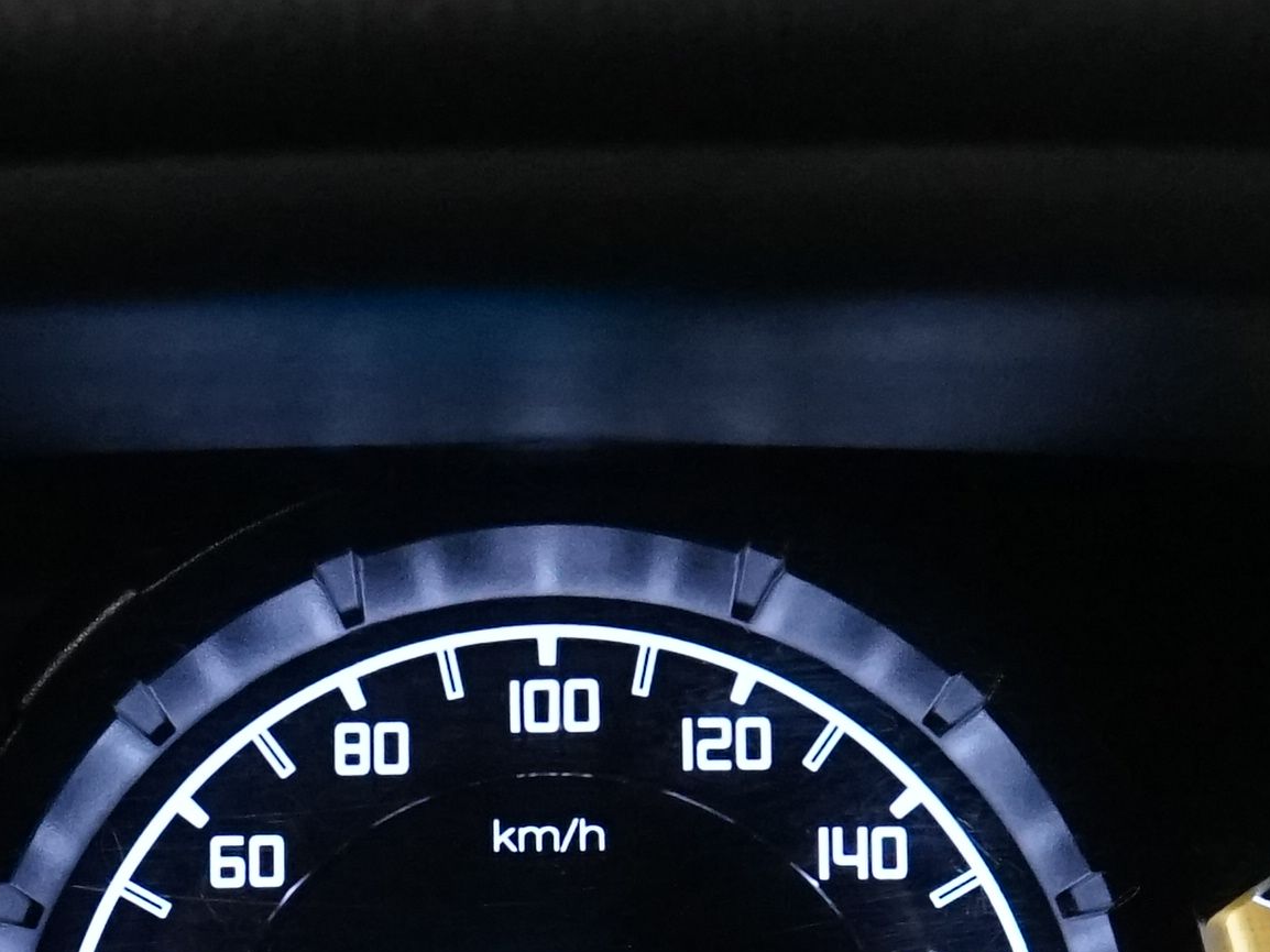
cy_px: 950
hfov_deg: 13.6
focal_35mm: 145
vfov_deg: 10.1
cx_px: 431
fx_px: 5319
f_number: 5
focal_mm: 29
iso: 3200
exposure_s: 1/100
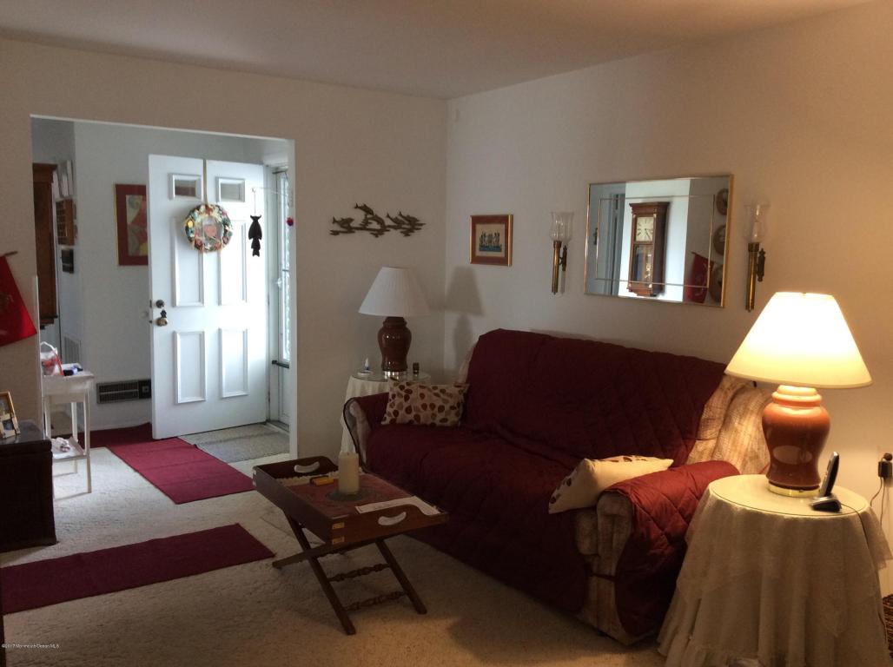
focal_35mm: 32
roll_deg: +0.4
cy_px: 334
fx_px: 824
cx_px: 446
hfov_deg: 56.9
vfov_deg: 44.1
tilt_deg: -7.0
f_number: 2.4
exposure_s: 1/24
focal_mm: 3.3
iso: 80
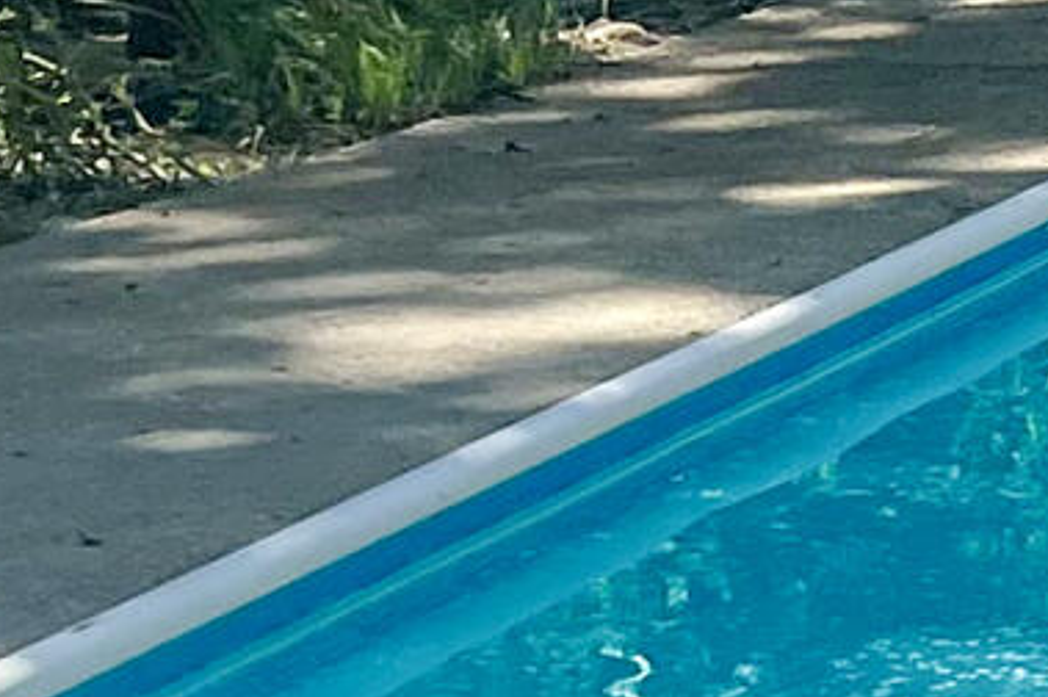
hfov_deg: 8.5
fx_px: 5992
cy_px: 2025
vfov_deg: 6.2
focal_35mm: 206
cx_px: 3069
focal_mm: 5.1
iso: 32
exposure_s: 1/2717
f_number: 1.6
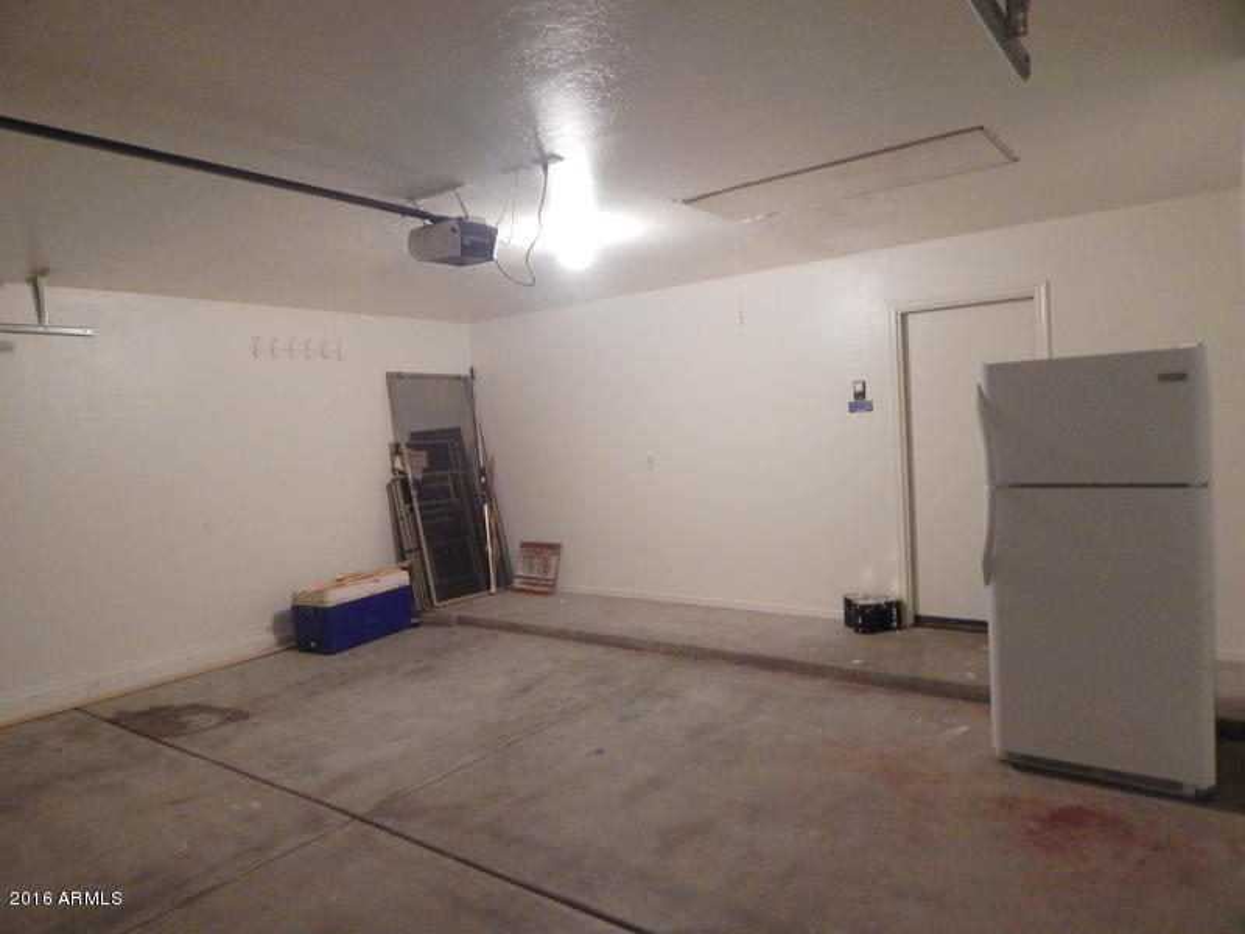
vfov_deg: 61.1
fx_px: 791
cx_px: 622
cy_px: 467
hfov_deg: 76.4
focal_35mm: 22
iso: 400
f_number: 3
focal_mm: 4
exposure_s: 1/15
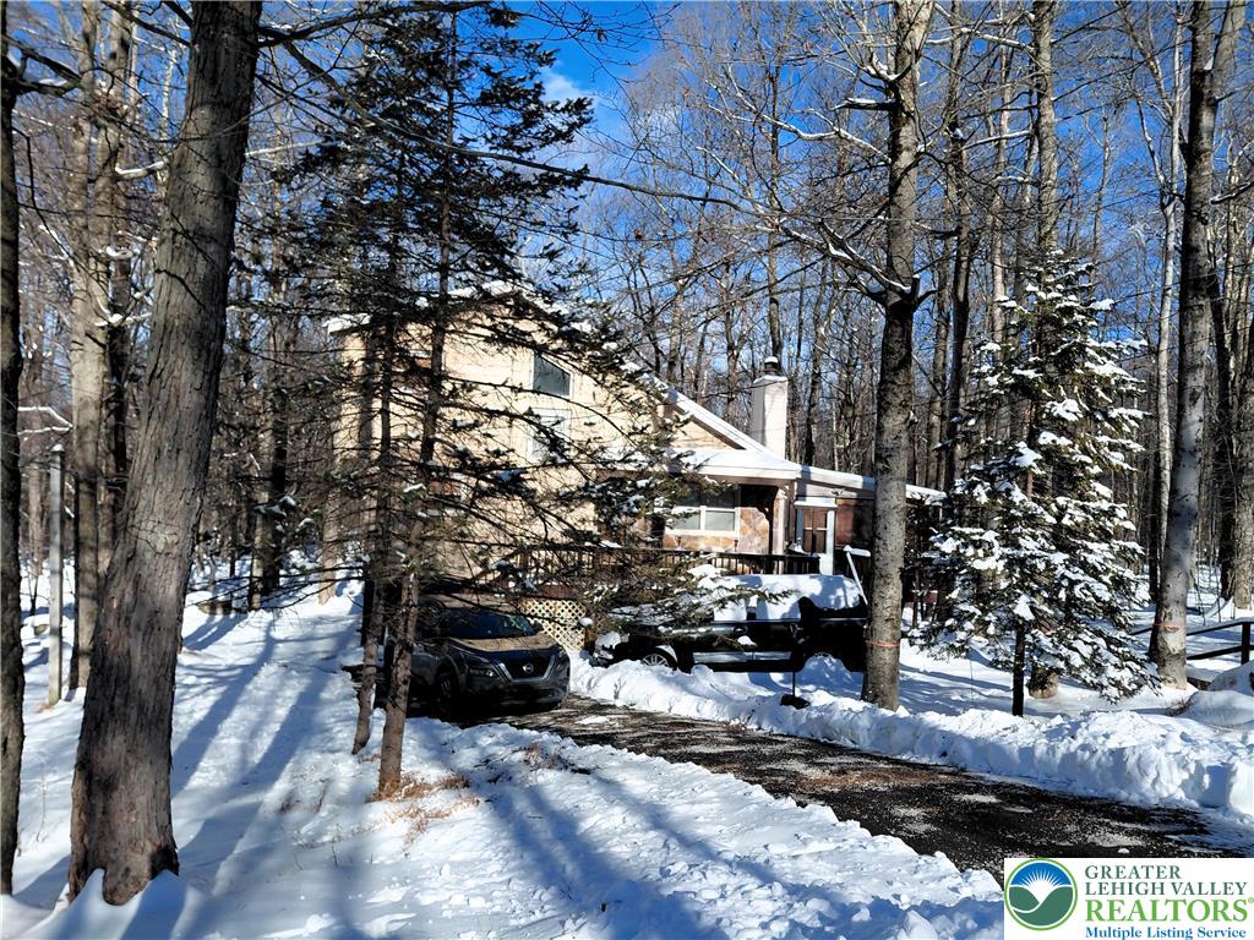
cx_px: 627
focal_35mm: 25
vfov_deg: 54.9
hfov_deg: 69.4
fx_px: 906
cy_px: 470
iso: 50
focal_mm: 4.69
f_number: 1.8
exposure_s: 1/2153
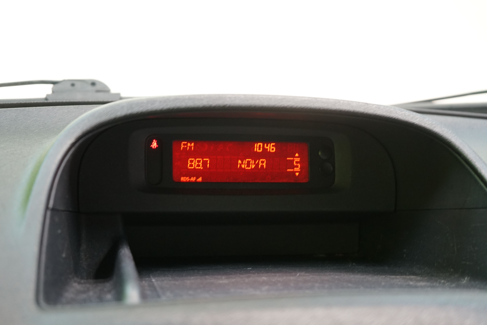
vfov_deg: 25.1
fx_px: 730
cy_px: 162
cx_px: 244
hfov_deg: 36.9
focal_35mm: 54
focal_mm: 54
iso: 1600
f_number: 5
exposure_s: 1/30
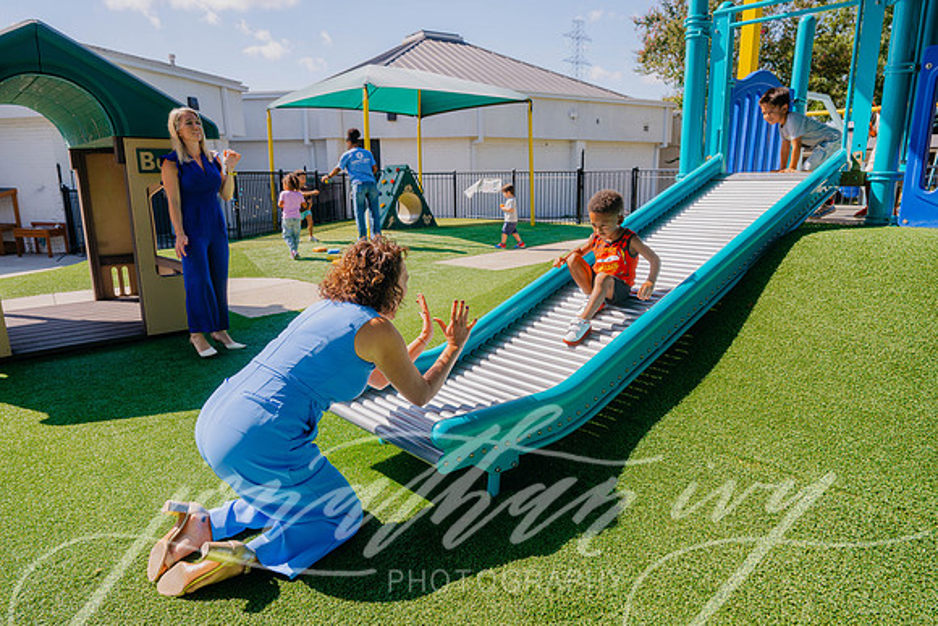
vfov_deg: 53.2
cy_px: 313
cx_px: 469
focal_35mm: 24
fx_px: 625
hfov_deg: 73.7
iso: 64
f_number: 5
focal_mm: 24
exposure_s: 1/400
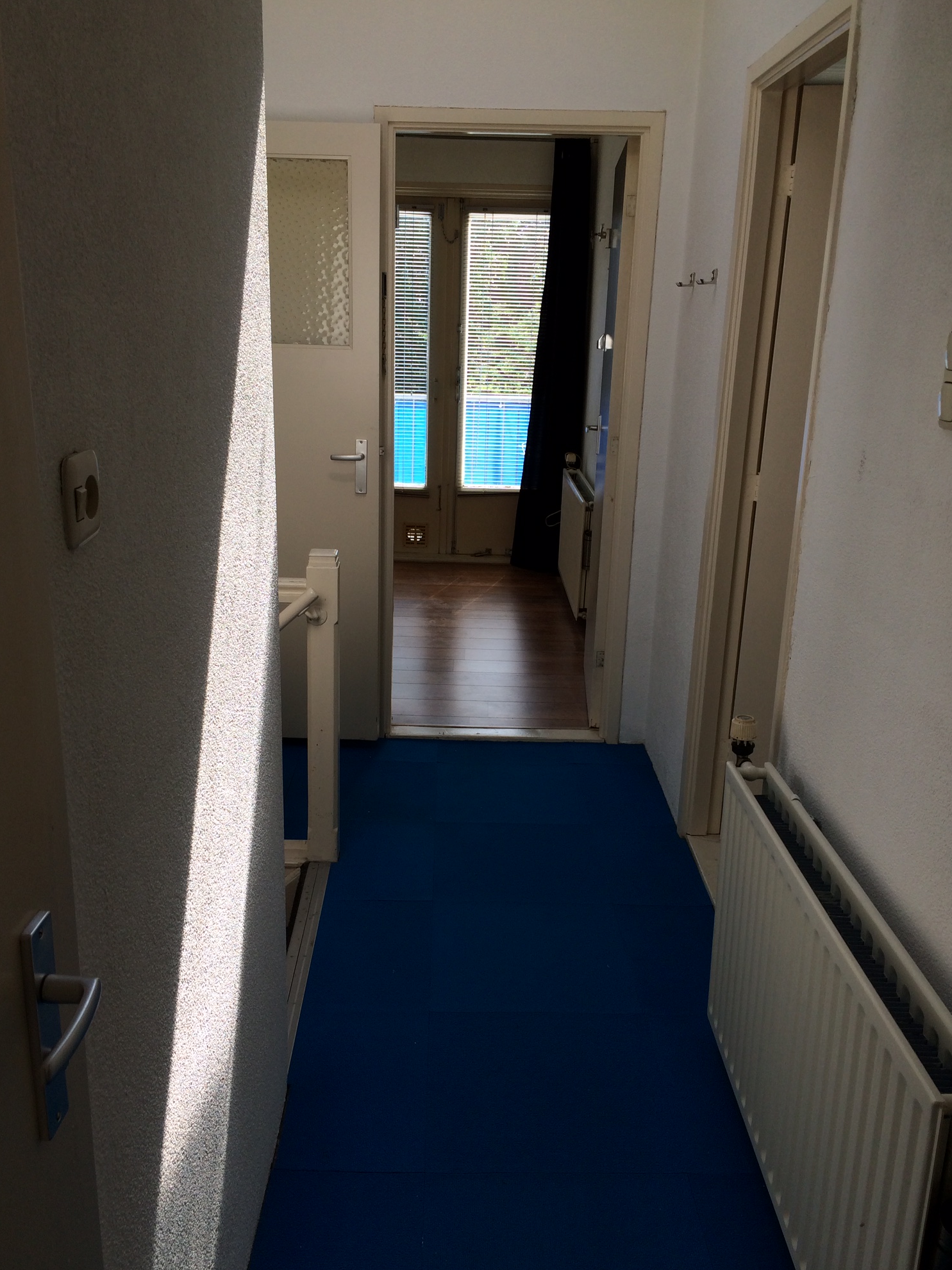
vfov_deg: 60.0
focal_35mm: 30
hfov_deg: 46.8
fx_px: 1100
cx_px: 463
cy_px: 649
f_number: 2.2
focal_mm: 4.15
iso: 32
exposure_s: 1/441
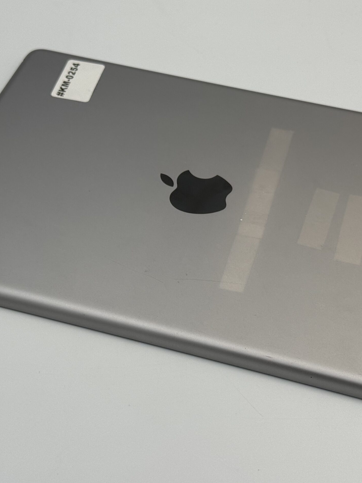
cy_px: 239
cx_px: 182
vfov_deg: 29.8
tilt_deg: -46.0
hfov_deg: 22.6
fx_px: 906
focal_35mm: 65
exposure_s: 1/1307
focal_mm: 6.76
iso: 80
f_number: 1.78
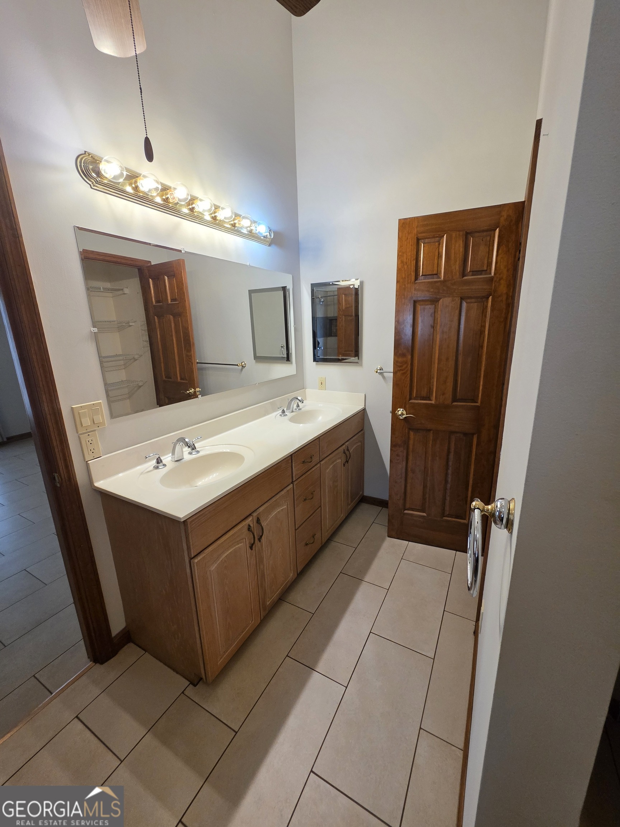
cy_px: 414
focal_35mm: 13
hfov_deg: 89.9
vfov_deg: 106.2
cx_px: 310
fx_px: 310
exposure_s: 1/120
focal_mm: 2.2
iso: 250
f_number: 1.9
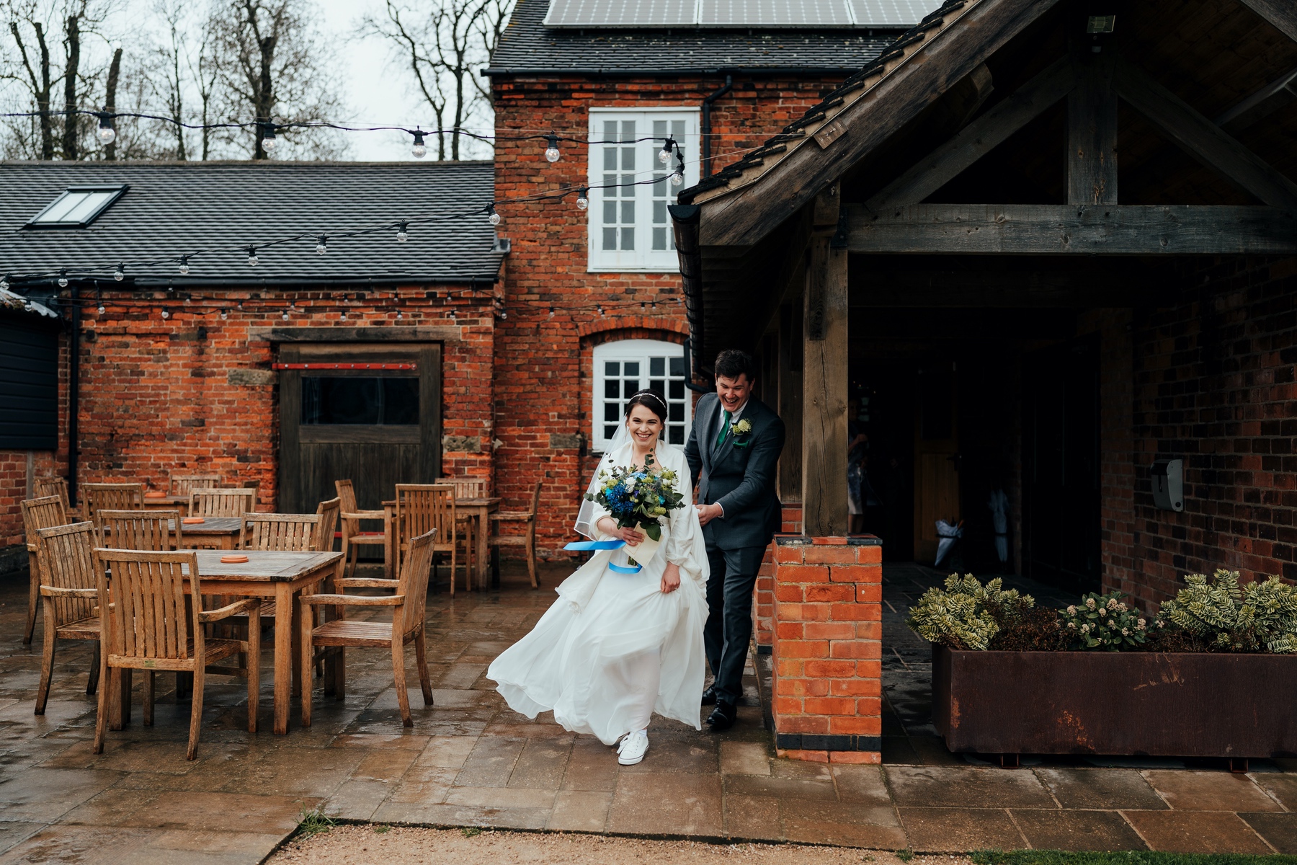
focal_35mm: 35
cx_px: 648
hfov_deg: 54.4
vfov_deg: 37.9
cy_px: 432
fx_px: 1261
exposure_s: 1/2500
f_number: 2
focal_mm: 35
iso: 200
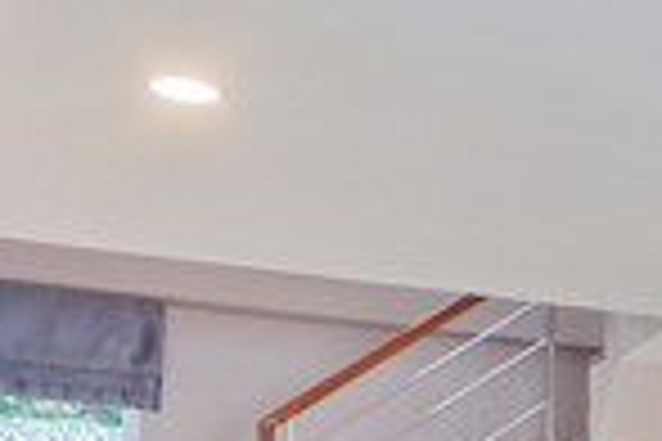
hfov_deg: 17.0
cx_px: 1207
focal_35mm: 98
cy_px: 756
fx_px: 1802
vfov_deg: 12.9
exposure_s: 1/34
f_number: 3.5
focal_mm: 16
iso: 200
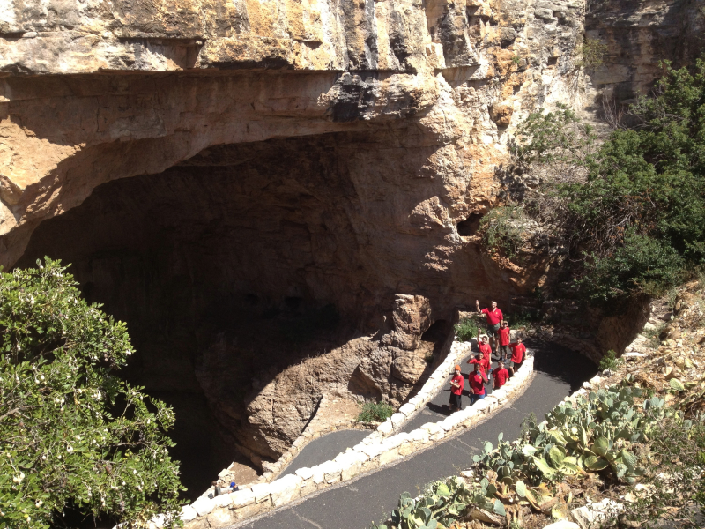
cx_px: 352
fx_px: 713
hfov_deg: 52.6
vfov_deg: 40.7
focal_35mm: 35
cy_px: 264
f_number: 2.4
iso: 64
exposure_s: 1/968
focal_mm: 4.28
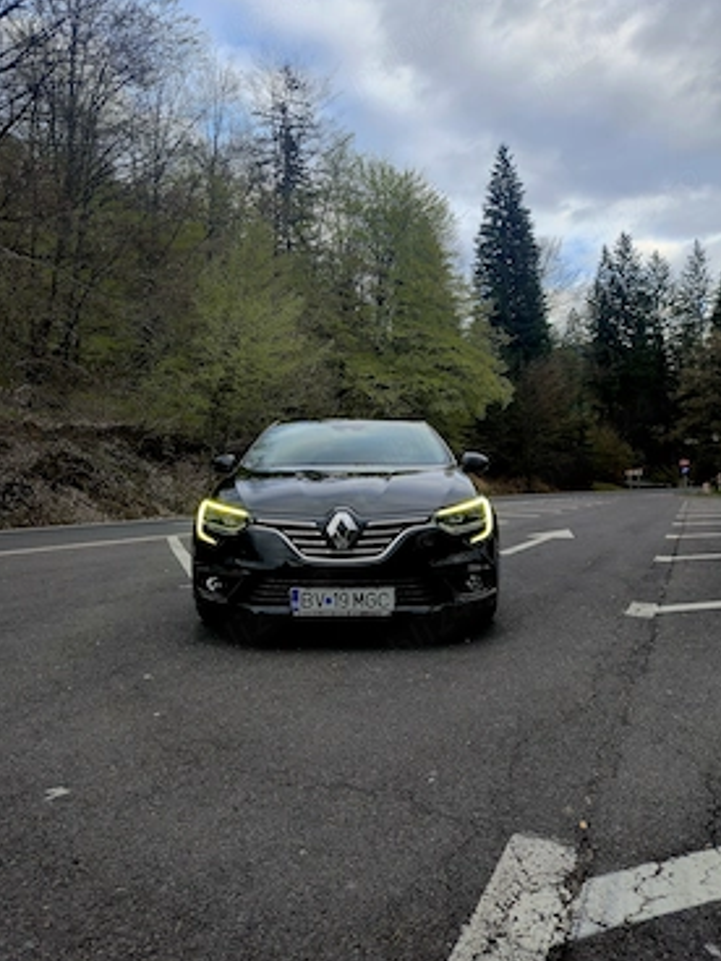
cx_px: 340
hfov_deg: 54.8
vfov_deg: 69.4
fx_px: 694
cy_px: 473
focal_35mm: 25
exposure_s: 1/233
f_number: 1.8
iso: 25
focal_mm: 5.4
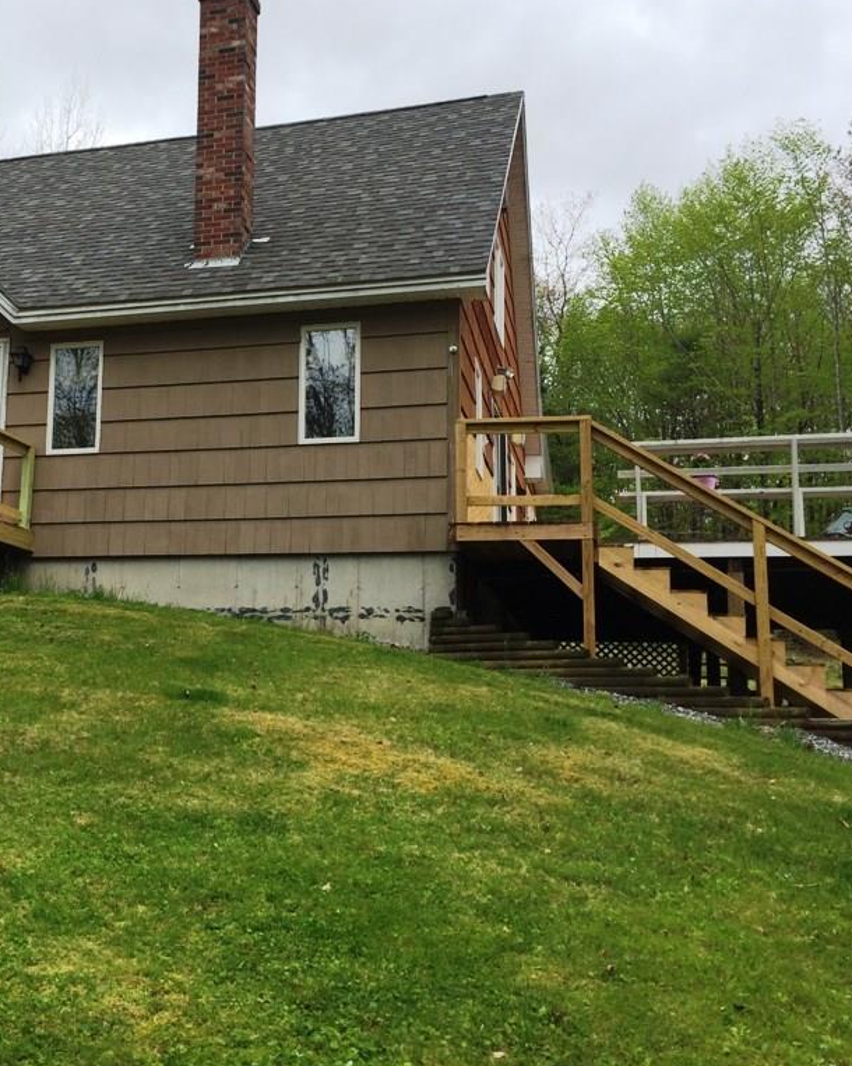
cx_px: 214
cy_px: 532
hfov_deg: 38.2
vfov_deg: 47.9
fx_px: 1198
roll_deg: -2.1
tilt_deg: +9.3
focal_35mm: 38
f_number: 2.2
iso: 32
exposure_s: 1/1282
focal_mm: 4.15
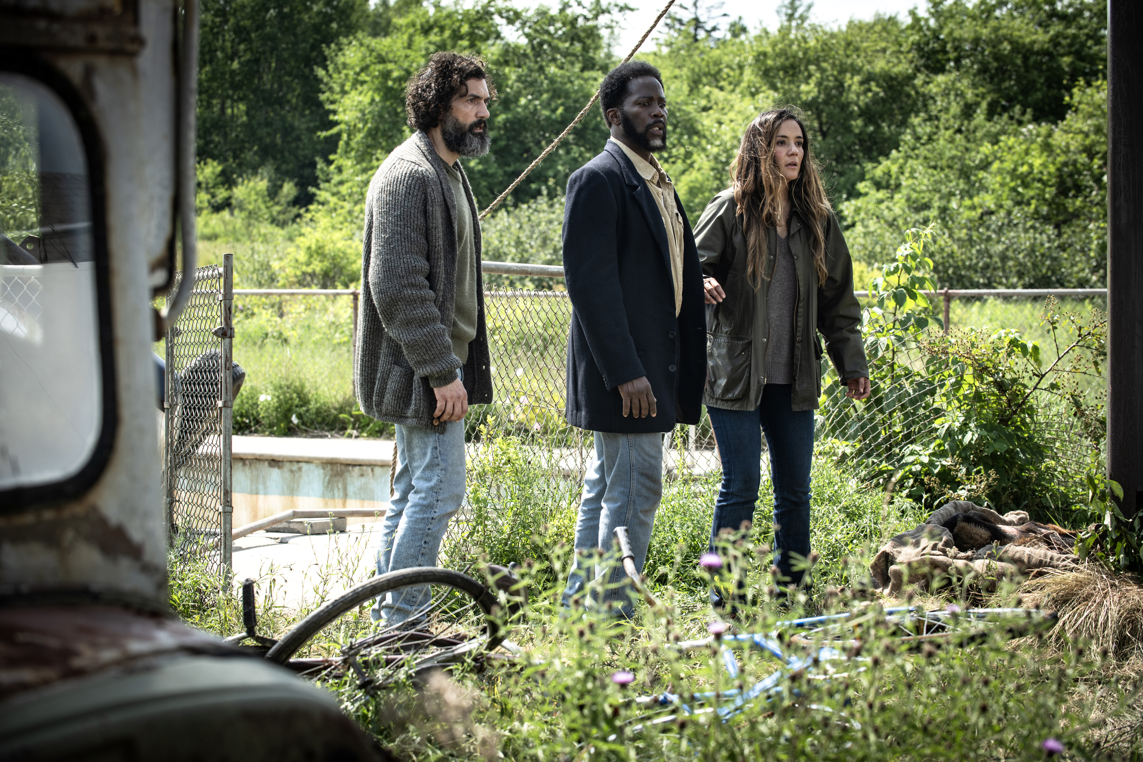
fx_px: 2603
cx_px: 572
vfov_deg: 16.7
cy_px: 381
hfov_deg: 24.8
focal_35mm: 82
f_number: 5.6
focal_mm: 82
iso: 200
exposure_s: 1/500
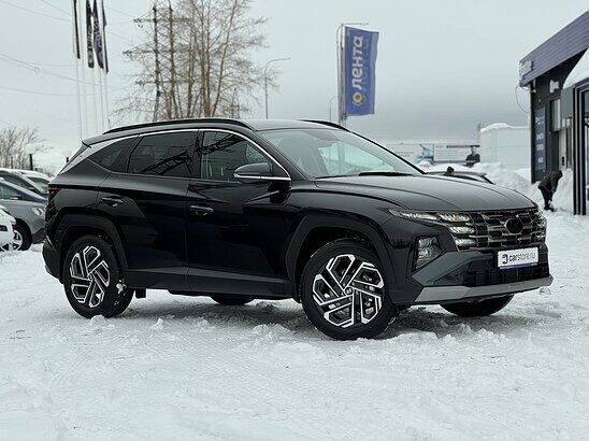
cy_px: 220
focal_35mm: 77
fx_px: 1309
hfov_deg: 25.4
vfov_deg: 19.1
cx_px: 294
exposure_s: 1/171
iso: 25
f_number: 2.8
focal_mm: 9
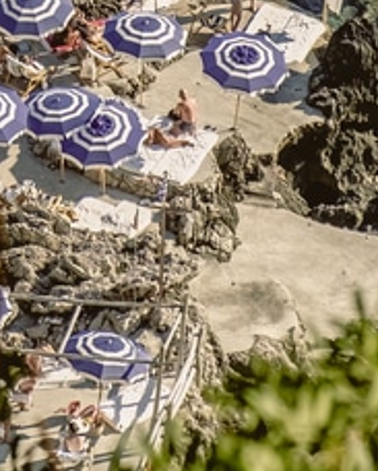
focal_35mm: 428
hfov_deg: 3.6
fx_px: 5973
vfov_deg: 4.5
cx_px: -105
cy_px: -384
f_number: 8
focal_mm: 55
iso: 400
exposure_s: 1/280
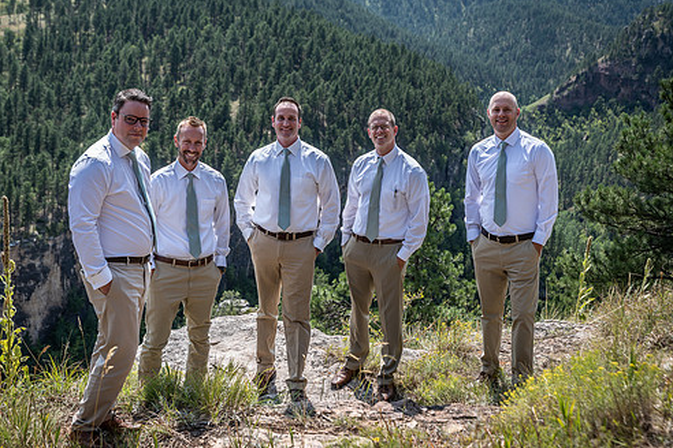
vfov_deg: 23.0
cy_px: 204
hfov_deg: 33.9
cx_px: 283
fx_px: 1103
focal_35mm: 59
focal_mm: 50
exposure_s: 1/320
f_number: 4.5
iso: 80
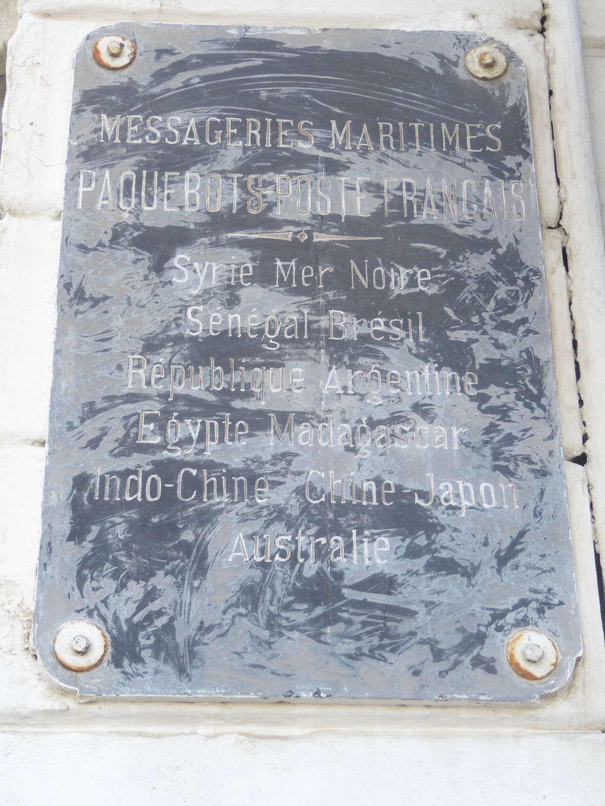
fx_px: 1748
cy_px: 403
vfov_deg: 26.0
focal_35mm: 75
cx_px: 302
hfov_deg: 19.6
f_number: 4.5
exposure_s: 1/60
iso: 100
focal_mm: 12.5
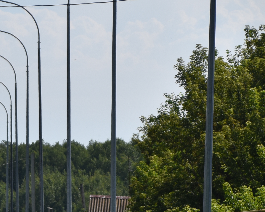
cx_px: -171
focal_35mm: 539
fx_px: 4227
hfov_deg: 3.6
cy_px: 284
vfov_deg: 2.9
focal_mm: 112
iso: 100
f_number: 9
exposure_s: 1/320
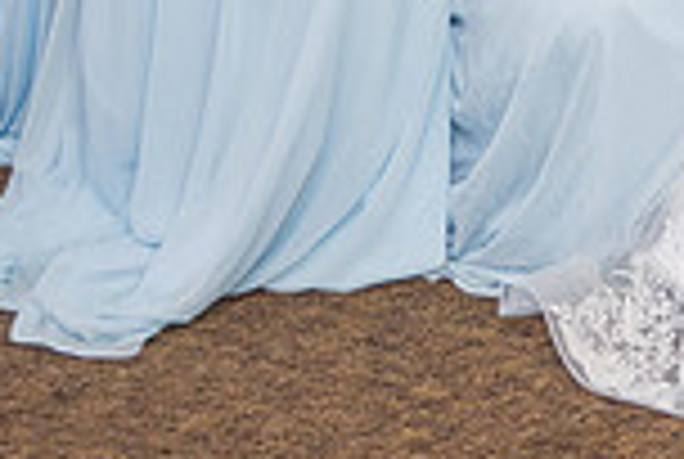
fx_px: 1904
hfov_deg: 18.8
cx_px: 909
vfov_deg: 12.6
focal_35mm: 100
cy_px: -359
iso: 800
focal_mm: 24
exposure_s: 1/160
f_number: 3.2
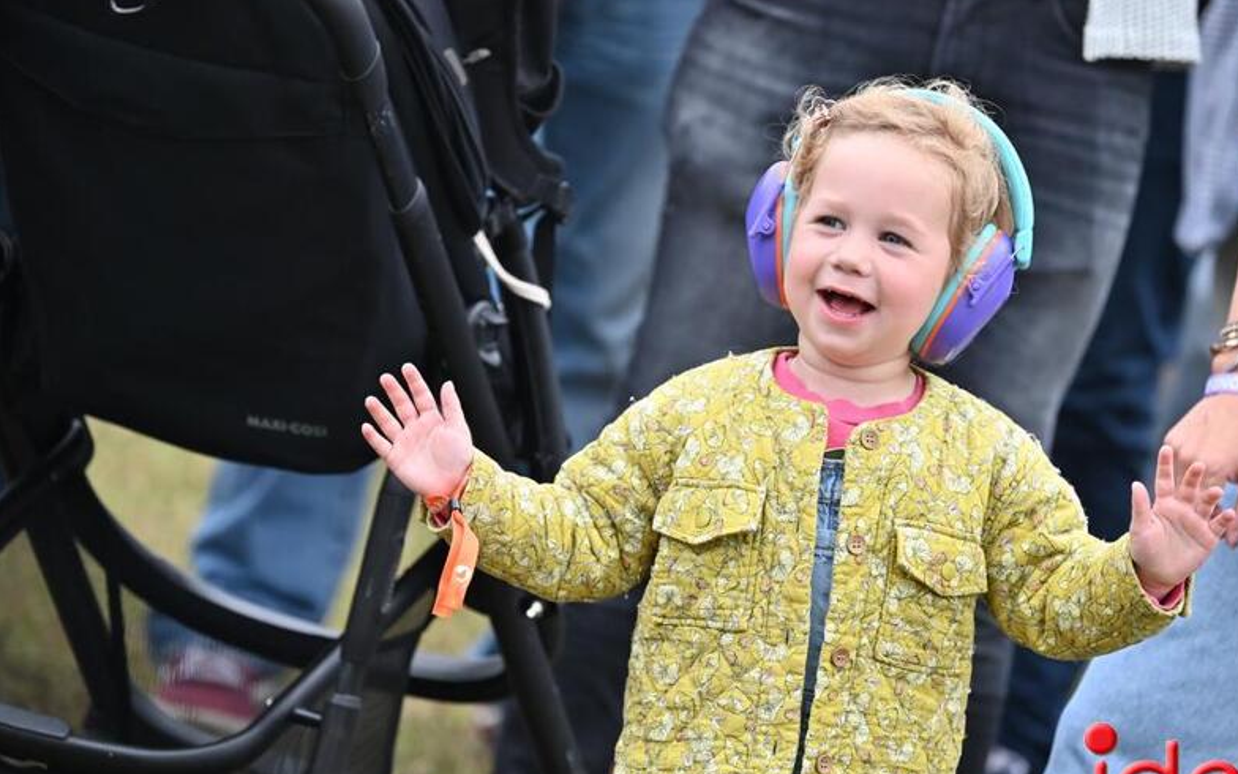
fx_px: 10864
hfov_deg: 6.5
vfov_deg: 4.1
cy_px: 378
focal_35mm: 322
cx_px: 679
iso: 400
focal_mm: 250
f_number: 5
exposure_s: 1/320
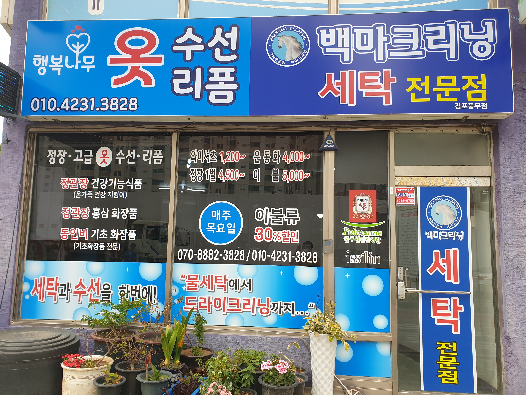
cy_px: 198
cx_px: 263
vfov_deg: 53.1
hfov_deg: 67.3
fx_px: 395
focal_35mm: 26
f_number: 2.4
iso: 50
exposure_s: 1/456
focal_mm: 4.3
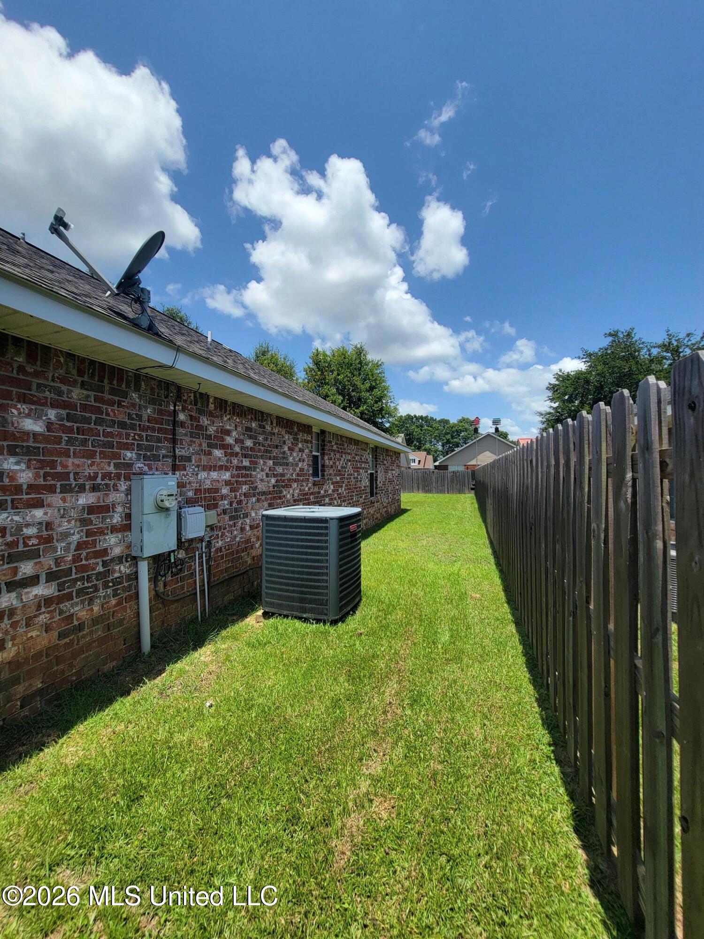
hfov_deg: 89.9
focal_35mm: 13
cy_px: 470
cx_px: 352
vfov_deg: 106.2
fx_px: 353
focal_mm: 2.2
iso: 50
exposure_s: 1/1700
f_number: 2.2
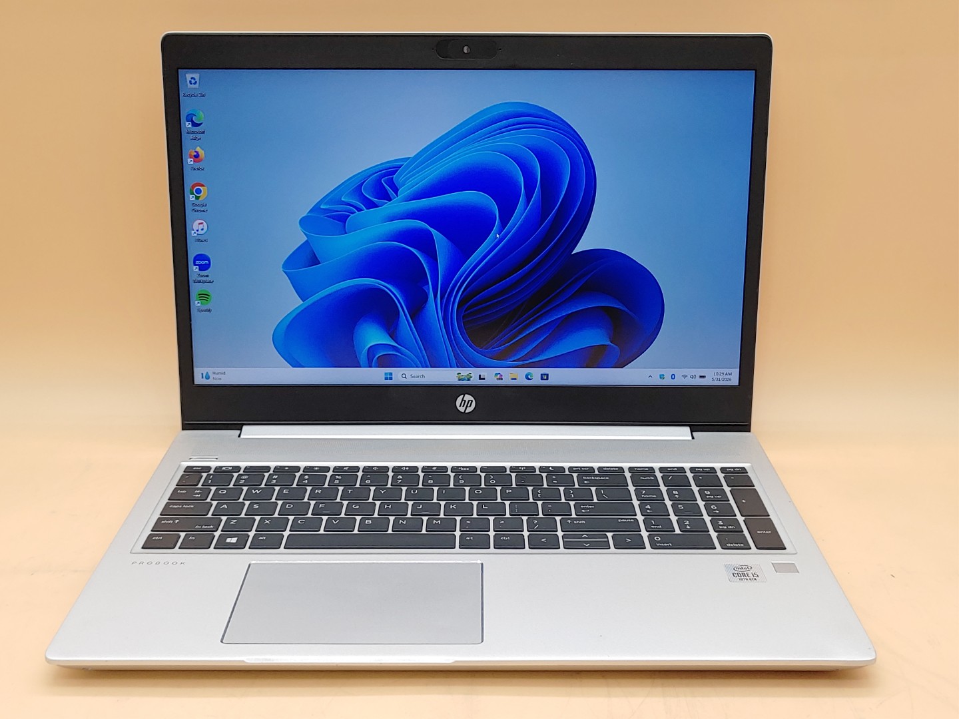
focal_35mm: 41
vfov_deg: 35.1
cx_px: 480
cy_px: 360
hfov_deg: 45.8
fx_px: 1136
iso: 50
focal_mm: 4.36
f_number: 1.8
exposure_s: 1/83
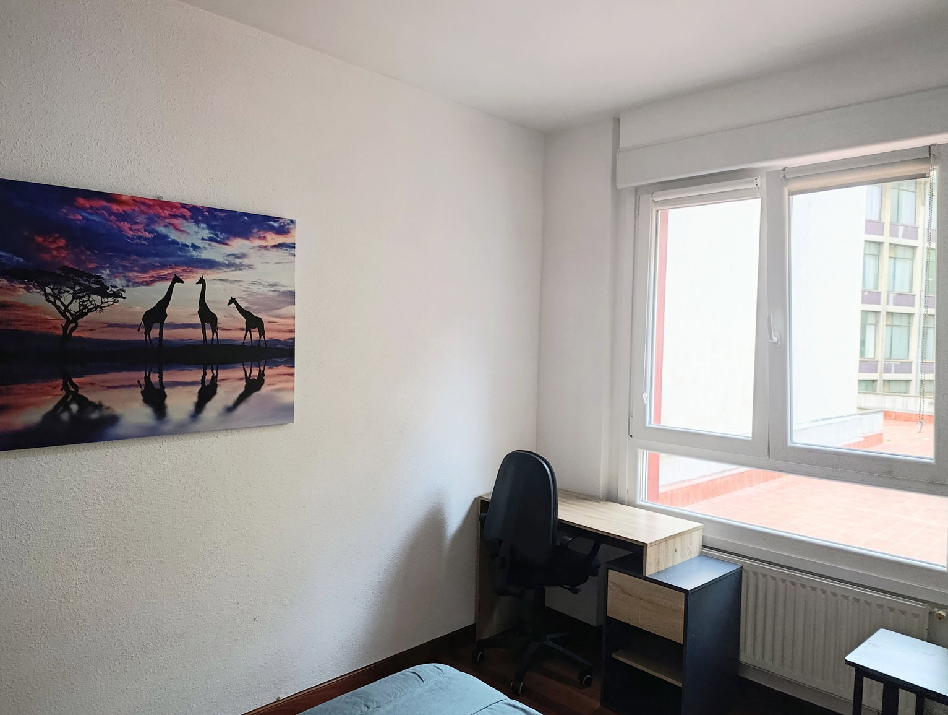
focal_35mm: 24
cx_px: 473
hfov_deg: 71.5
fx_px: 658
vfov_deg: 57.0
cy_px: 363
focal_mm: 6.11
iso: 241
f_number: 1.65
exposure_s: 1/100
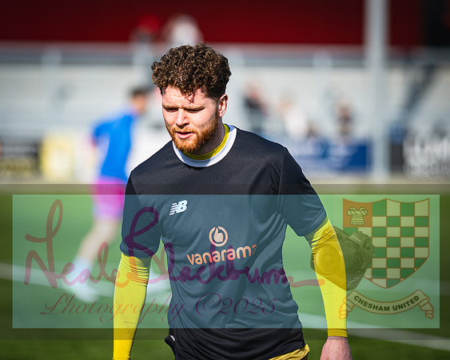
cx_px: 191
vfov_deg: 6.3
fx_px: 3291
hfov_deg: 7.8
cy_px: 165
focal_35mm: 247
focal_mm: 135
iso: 80
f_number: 1.8
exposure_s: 1/3200
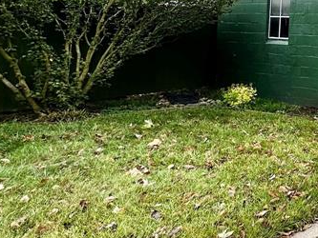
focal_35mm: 43
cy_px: 13
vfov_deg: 31.6
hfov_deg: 30.5
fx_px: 395
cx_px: 446
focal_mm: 2.22
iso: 40
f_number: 2.2
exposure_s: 1/407
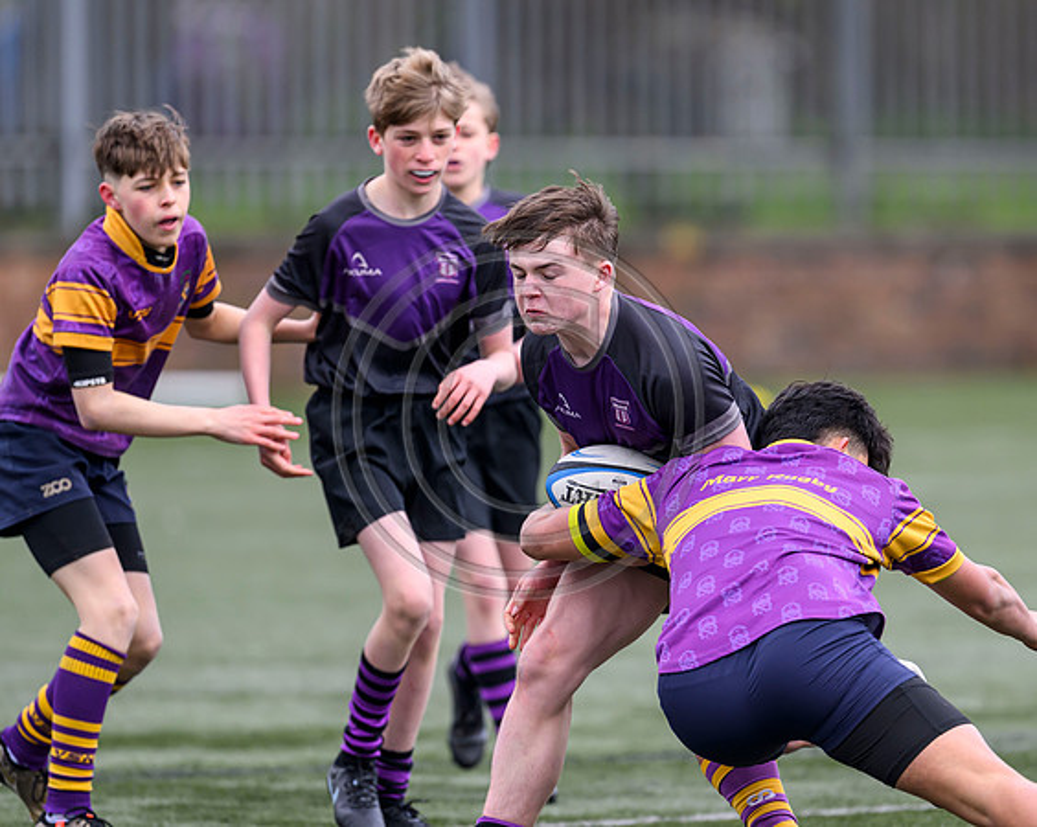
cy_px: 361
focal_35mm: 518
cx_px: 704
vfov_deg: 3.0
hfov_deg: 3.7
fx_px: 15888
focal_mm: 400
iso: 640
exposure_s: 1/2000
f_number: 3.5
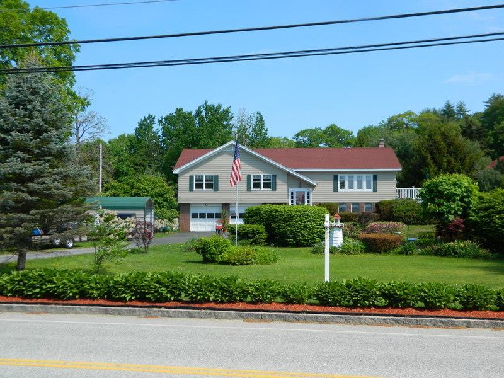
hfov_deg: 45.8
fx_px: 597
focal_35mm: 41
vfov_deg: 35.1
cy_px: 189
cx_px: 252
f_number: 3.5
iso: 80
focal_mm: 7.3
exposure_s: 1/500
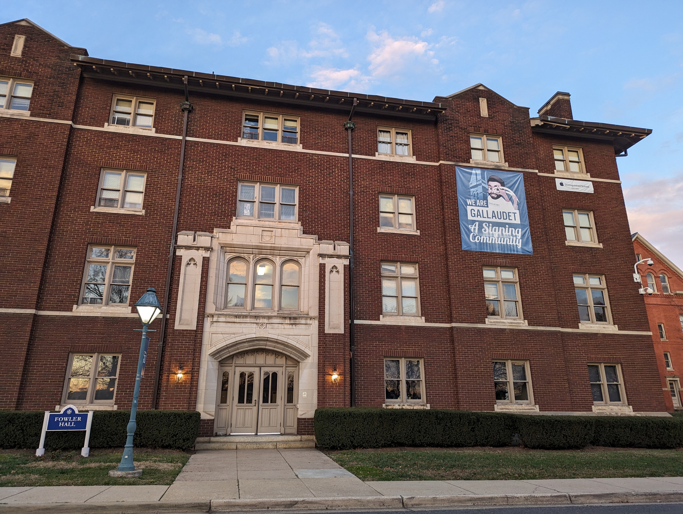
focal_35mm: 24
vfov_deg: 56.9
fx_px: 474
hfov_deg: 71.5
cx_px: 342
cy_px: 257
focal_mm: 6.81
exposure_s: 1/75.1
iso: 61
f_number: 1.85
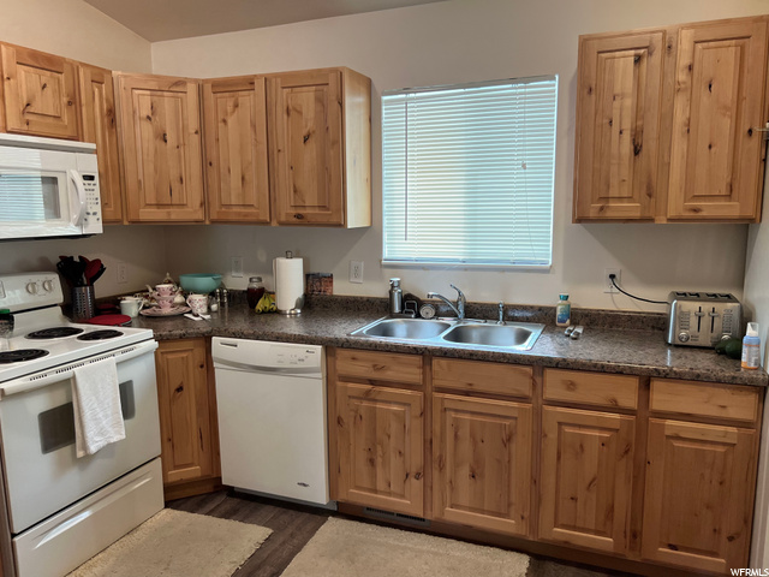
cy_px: 288
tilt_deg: -8.0
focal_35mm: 26
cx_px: 384
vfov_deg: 53.1
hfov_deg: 67.3
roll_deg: +0.5
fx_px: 578
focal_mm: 5.7
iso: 125
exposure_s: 1/120
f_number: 1.5
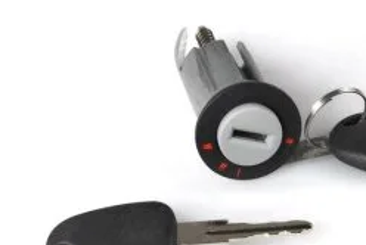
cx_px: 264
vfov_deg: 9.0
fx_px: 1557
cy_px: 146
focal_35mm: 153
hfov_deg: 13.4
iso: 100
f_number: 16
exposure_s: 1/5
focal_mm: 55
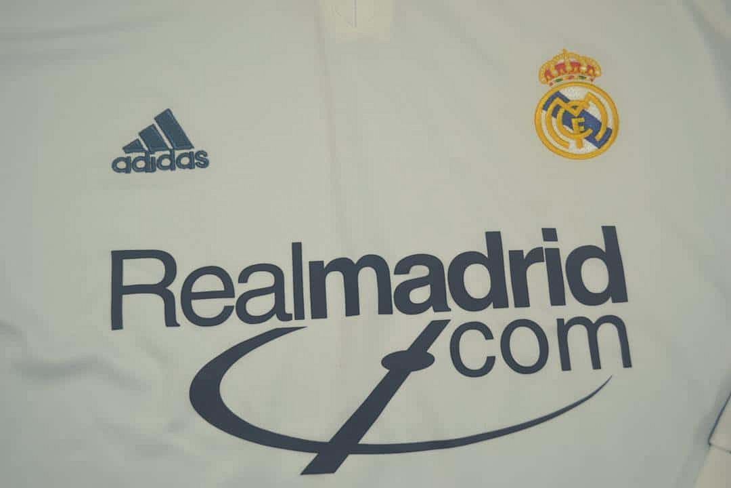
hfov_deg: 57.2
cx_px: 366
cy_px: 244
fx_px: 670
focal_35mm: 33
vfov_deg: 40.0
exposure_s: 1/200
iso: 200
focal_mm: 22
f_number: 4.5
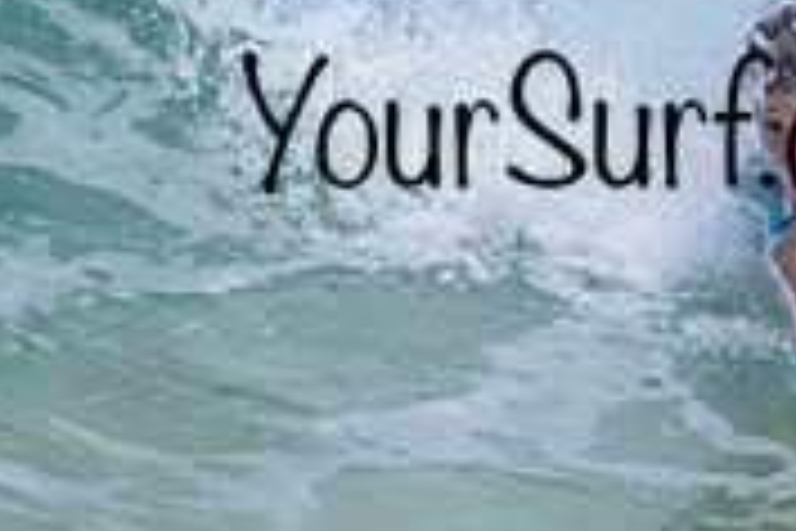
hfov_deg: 0.6
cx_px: 758
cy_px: 349
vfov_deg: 0.4
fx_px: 78930
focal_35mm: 3570
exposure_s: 1/2000
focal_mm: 800
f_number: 11
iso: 500
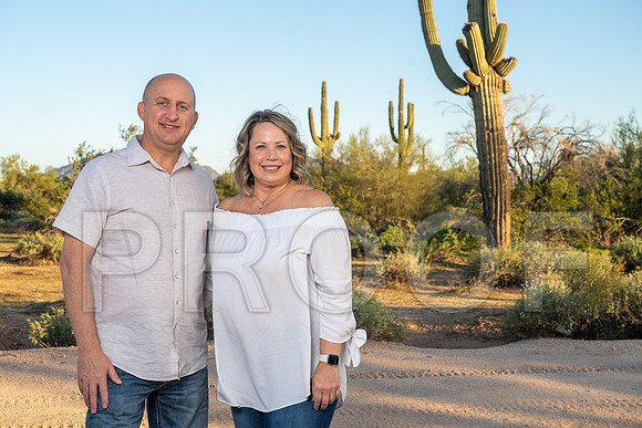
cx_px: 321
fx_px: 892
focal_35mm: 50
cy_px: 214
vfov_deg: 27.0
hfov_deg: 39.6
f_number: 8
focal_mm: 50
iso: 100
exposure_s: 1/160
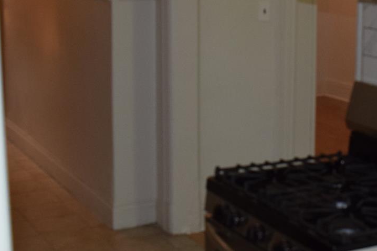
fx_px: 806
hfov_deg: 25.8
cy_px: 69
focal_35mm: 77
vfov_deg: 17.6
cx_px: 312
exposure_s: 1/100
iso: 800
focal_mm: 18
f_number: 5
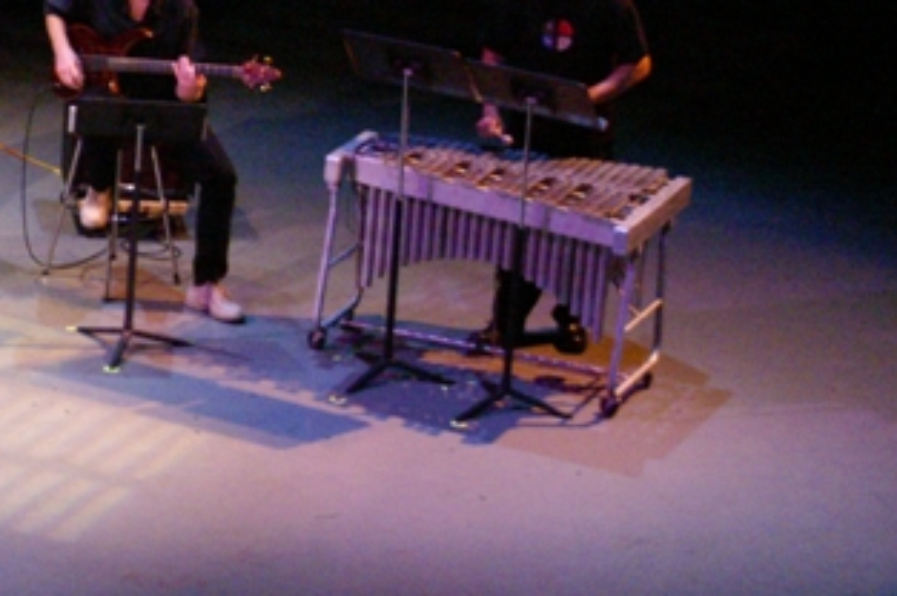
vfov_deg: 7.1
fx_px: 4779
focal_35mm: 192
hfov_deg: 10.5
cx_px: -203
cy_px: 172
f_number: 5.6
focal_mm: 50
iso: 3200
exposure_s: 1/40
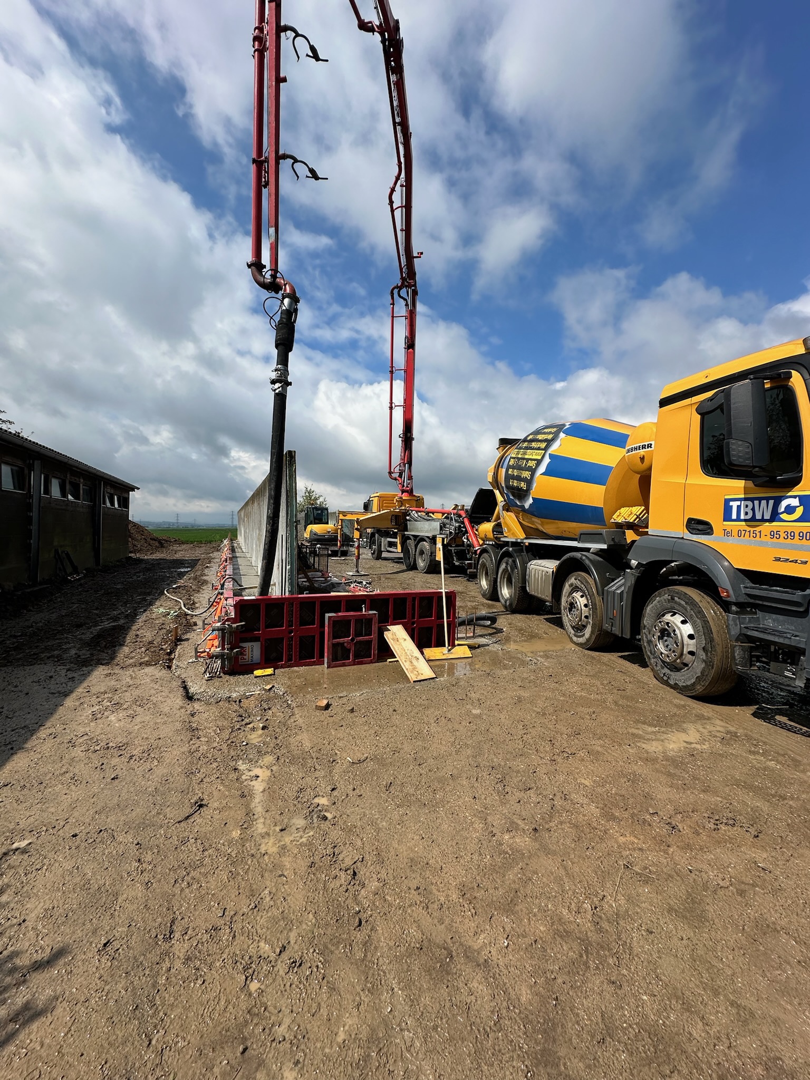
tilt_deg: -0.9
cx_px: 405
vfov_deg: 102.1
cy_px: 540
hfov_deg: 85.7
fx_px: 437
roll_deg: -1.4
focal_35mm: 14
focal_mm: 2.22
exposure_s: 1/2959
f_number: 2.2
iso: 50
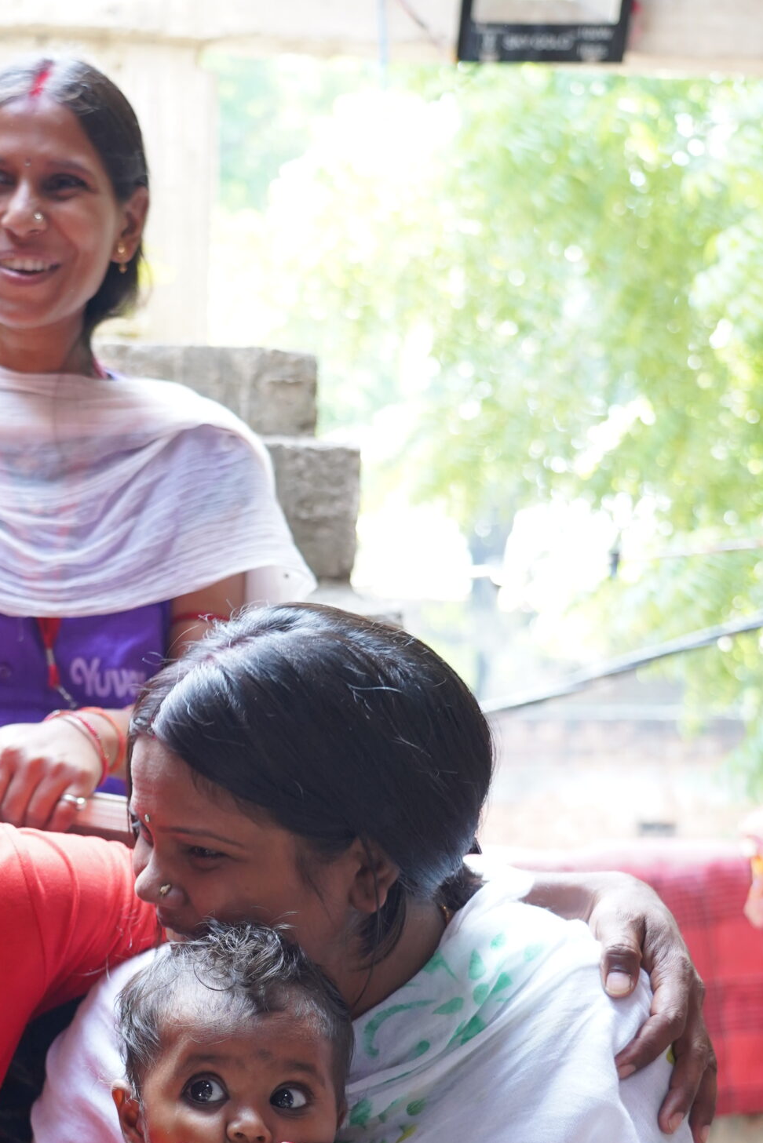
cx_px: 136
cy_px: 859
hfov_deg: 20.7
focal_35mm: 65
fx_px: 2065
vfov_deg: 30.4
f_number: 4
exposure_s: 1/160
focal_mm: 37
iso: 1250
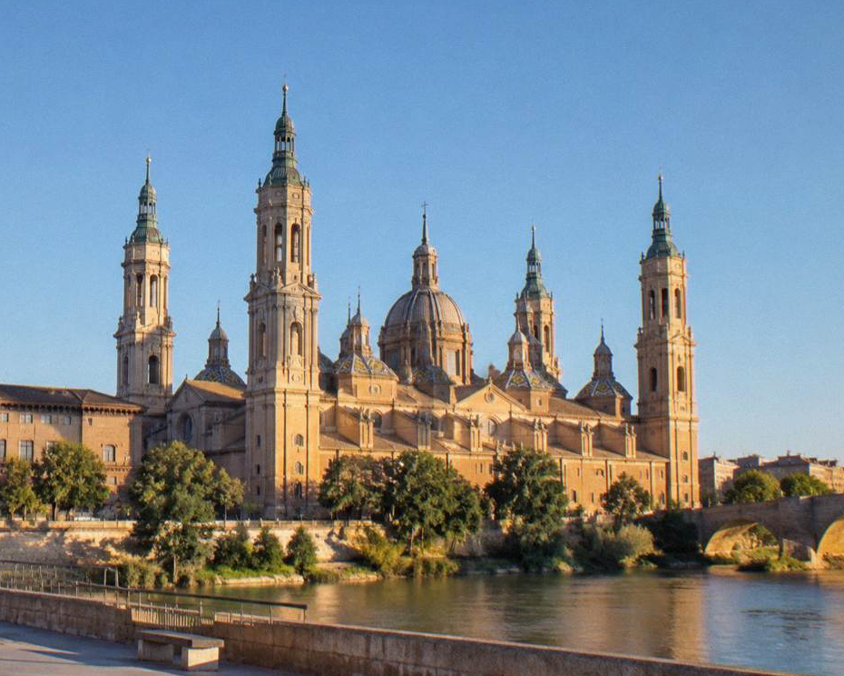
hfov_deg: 56.9
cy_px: 378
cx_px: 360
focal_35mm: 31
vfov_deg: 47.0
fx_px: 774
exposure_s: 1/125
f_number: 10
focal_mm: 24
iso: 200
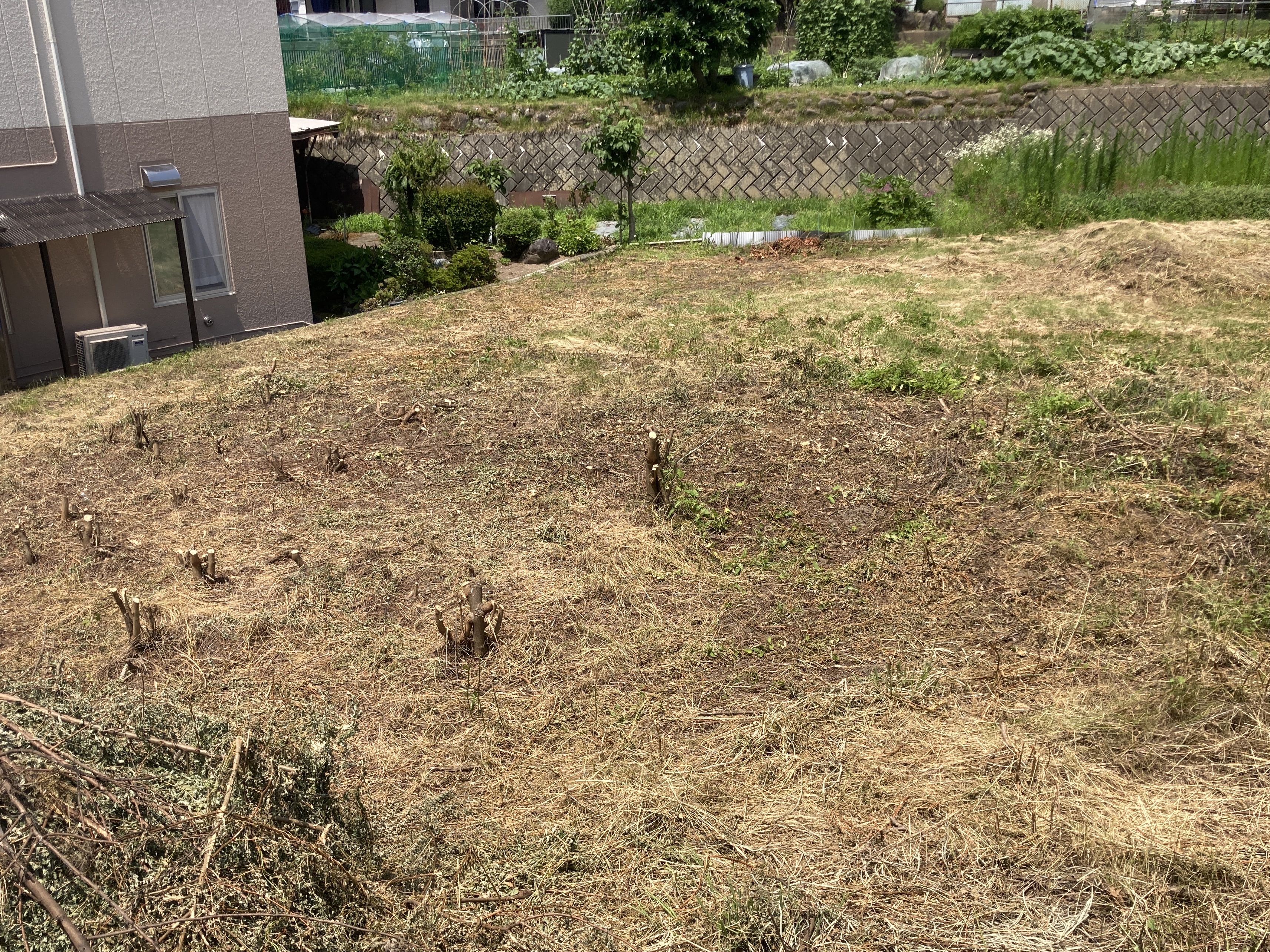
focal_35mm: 33
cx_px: 588
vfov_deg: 42.8
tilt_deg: -21.8
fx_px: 1211
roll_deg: +2.4
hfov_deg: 55.3
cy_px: 542
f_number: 1.8
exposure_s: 1/1715
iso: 20
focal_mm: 3.99
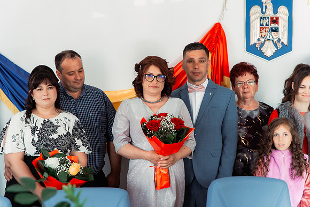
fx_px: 639
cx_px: 146
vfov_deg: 18.3
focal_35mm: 74
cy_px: 97
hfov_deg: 27.3
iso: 1600
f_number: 3.2
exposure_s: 1/125
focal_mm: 70
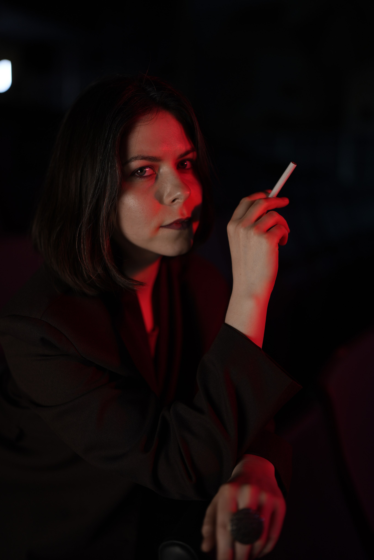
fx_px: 545
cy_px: 280
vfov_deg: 54.4
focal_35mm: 35
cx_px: 187
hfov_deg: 37.9
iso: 160
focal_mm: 35
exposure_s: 1/400
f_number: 1.2
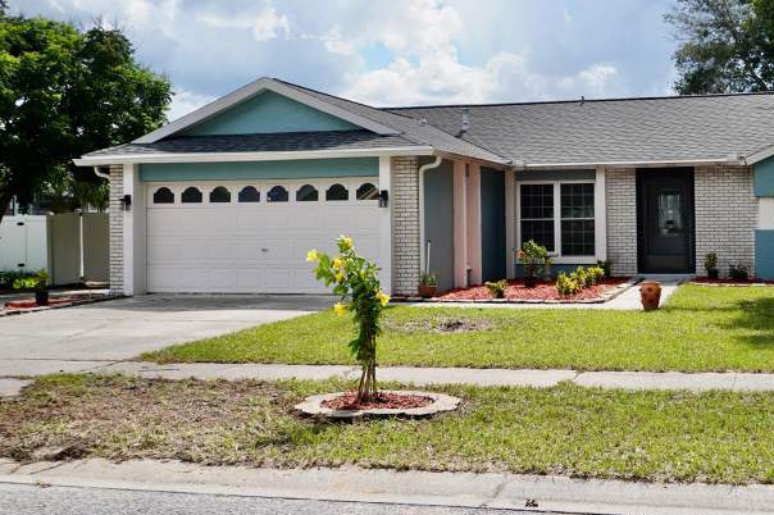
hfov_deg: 39.6
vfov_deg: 27.1
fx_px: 1067
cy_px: 199
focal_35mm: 50
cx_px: 482
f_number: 5.6
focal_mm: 25
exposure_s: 1/640
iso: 100
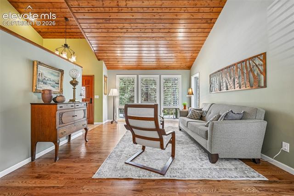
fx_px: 114
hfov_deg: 104.3
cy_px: 98
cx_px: 147
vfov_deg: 81.1
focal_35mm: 14
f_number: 10
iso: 400
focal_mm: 14
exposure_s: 1/8
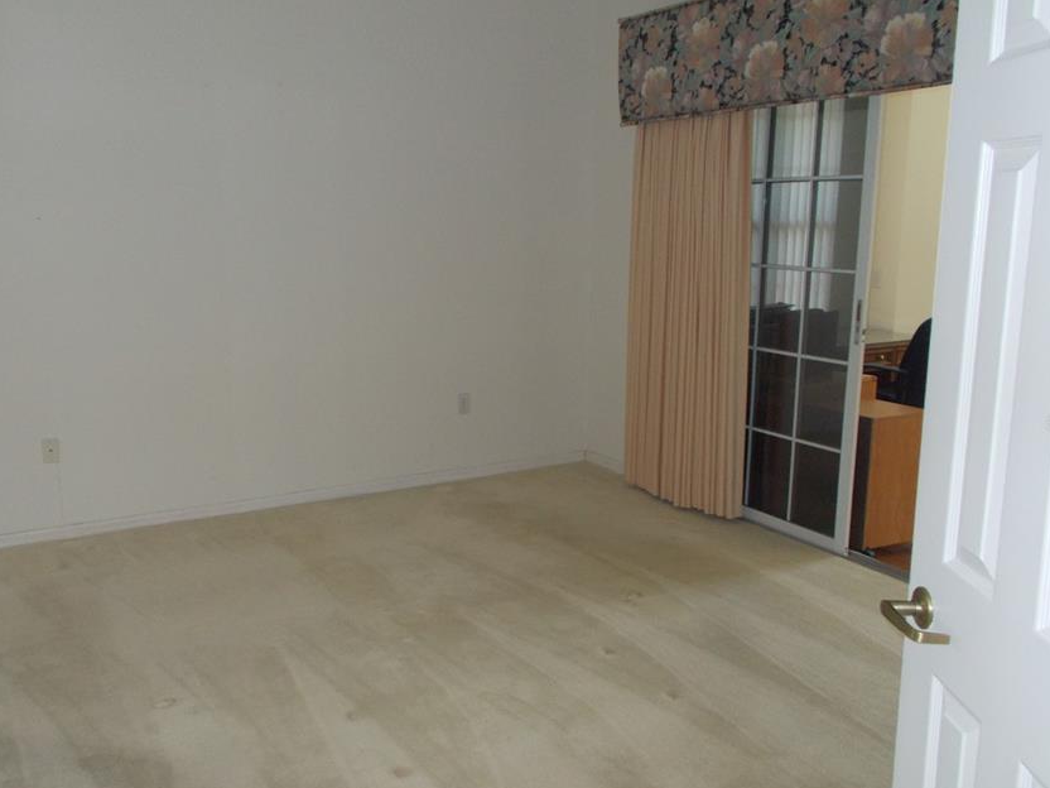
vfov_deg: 44.1
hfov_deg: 56.7
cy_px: 423
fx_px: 971
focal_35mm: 32
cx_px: 477
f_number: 3.2
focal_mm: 4.6
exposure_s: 1/25
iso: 200
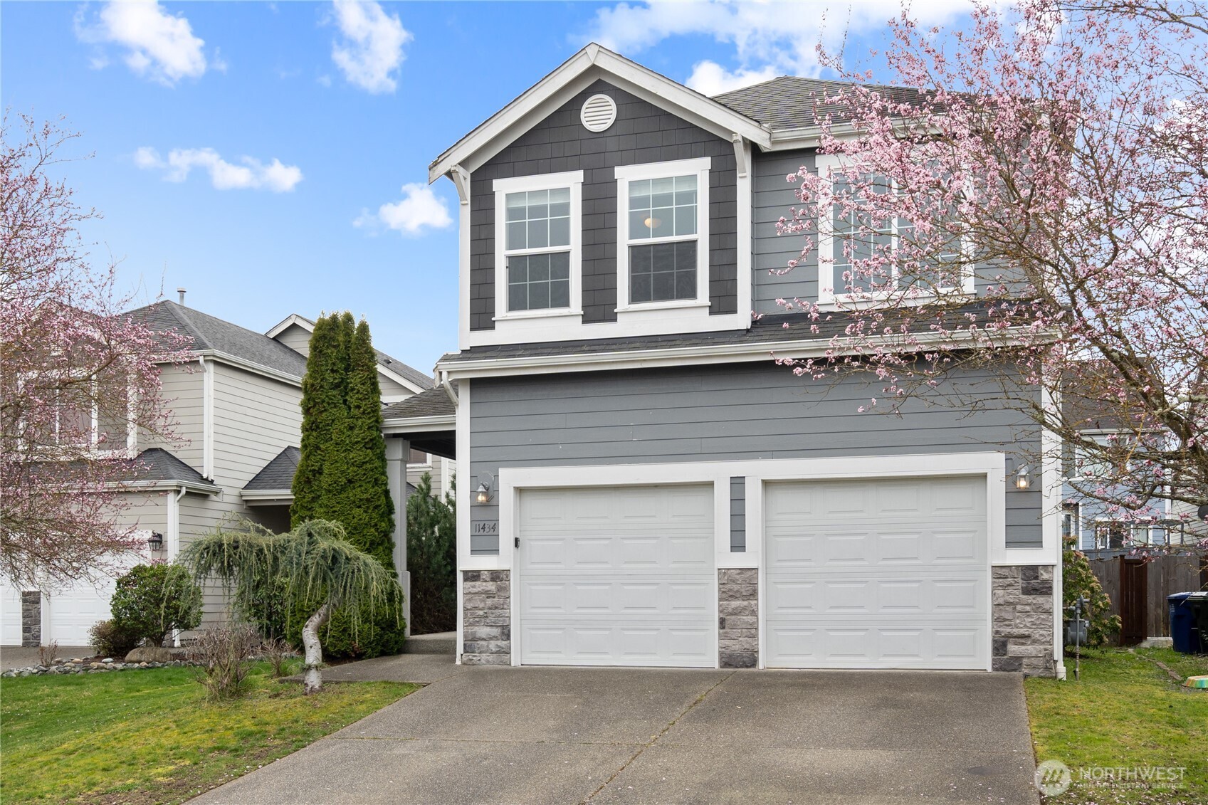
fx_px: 1208
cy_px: 402
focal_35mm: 36
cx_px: 604
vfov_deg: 36.9
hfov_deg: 53.1
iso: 400
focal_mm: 24
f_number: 8
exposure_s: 1/250
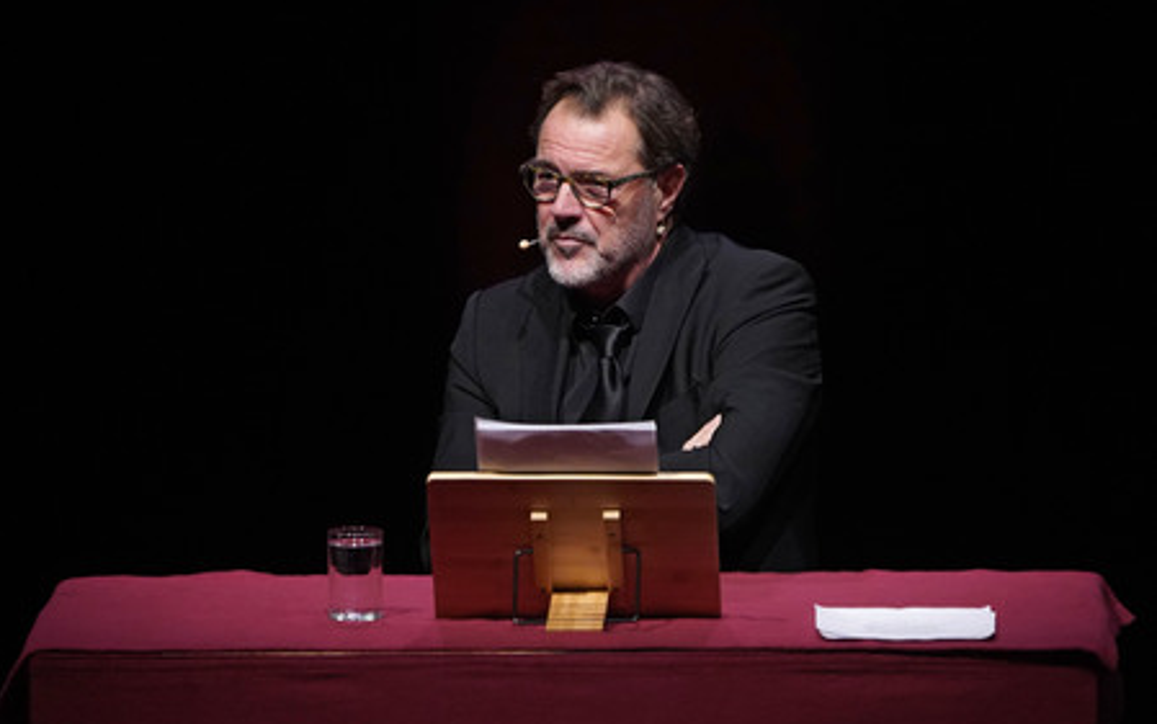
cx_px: 578
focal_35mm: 614
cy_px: 366
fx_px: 19368
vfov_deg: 2.1
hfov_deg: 3.4
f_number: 6.3
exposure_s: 1/80
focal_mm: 600
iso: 6400
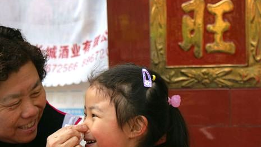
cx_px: 90
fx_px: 935
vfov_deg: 9.0
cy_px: 133
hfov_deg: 15.9
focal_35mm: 135
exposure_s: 1/500
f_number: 5.6
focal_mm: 50
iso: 100
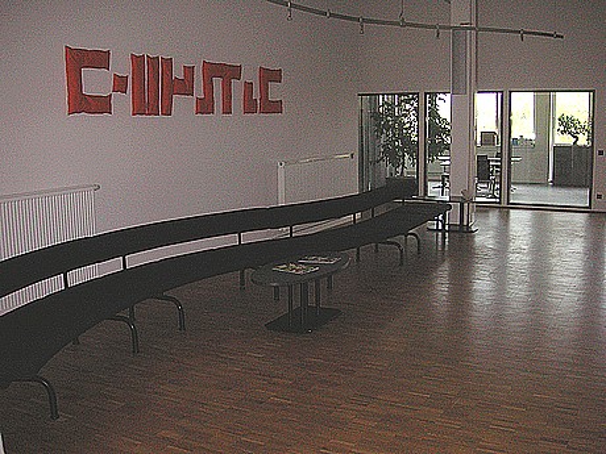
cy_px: 227
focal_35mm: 37
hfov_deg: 50.1
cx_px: 303
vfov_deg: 38.7
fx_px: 648
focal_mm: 6.1
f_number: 2.8
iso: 160
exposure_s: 1/45
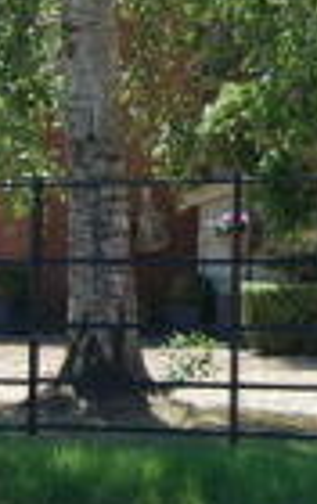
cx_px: 677
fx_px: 2561
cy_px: 14
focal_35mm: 186
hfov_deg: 6.8
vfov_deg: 11.2
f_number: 7.1
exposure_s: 1/200
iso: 200
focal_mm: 26
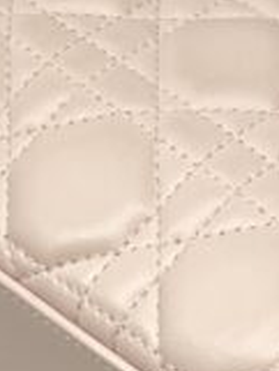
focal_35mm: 165
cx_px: 288
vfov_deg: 11.9
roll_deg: +4.6
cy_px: 309
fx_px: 1771
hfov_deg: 8.9
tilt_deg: -38.3
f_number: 1.5
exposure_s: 1/107
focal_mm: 5.7
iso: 32
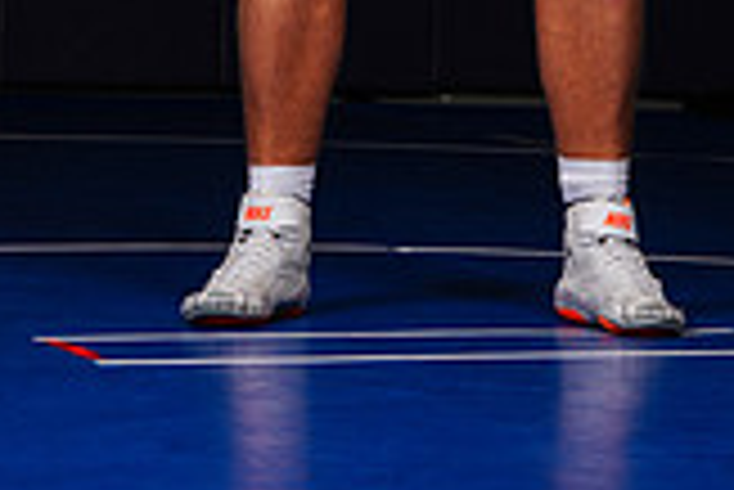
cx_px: 414
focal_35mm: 193
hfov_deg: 10.6
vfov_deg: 6.9
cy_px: -503
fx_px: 3938
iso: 320
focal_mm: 70
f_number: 10
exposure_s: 1/200
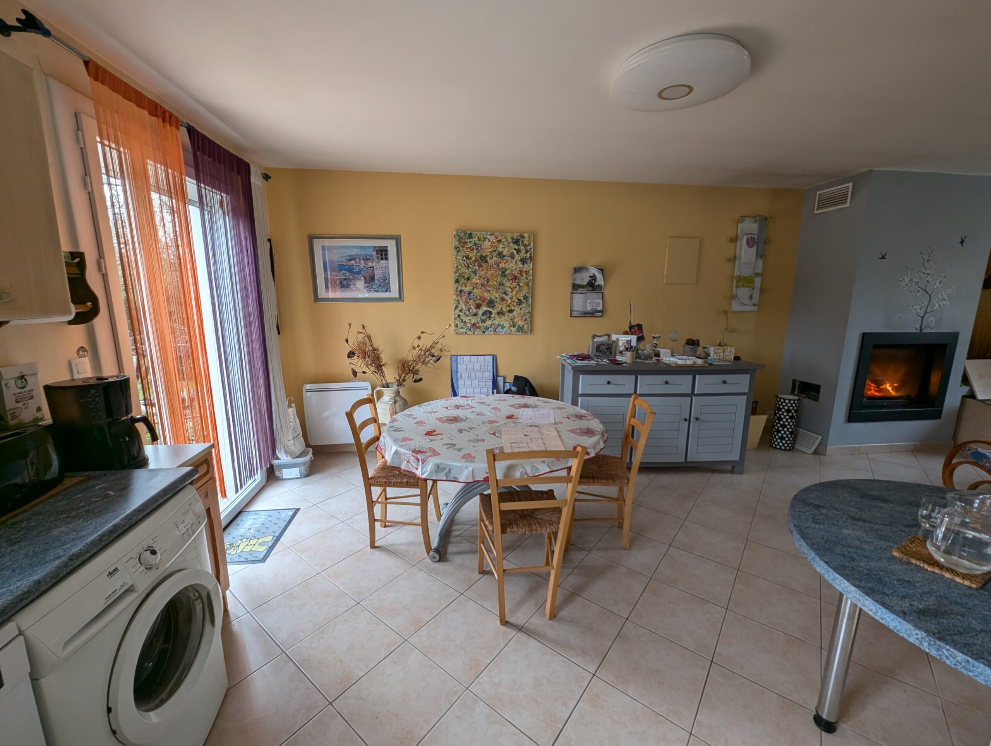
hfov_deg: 106.1
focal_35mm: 13
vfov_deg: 90.1
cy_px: 373
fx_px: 373
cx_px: 496
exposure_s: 1/45.7
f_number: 2.2
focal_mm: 1.95
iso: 54
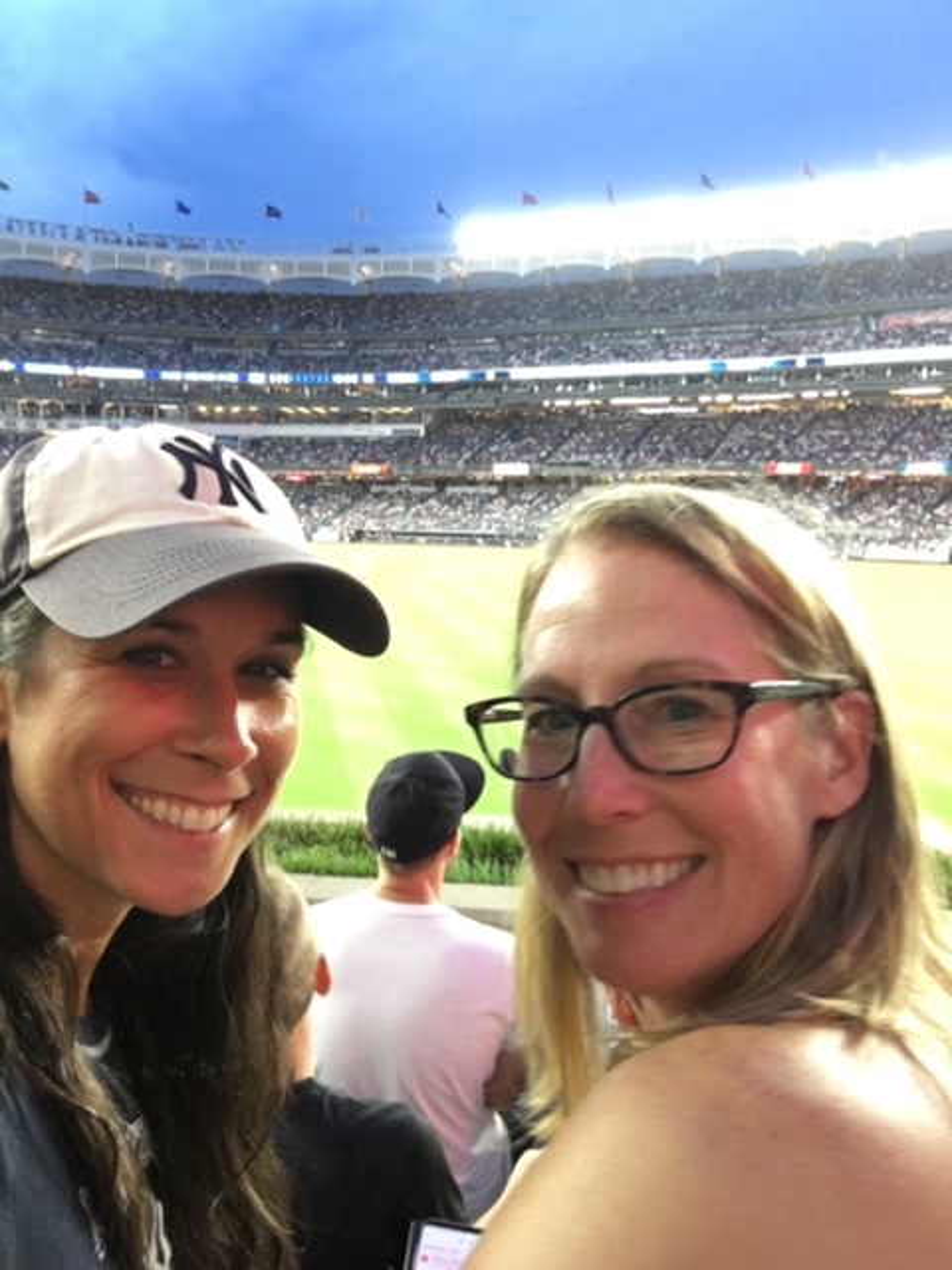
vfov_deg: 58.4
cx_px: 476
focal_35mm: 31
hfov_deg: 45.4
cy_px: 635
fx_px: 1137
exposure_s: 1/15
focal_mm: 2.65
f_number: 2.2
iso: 50
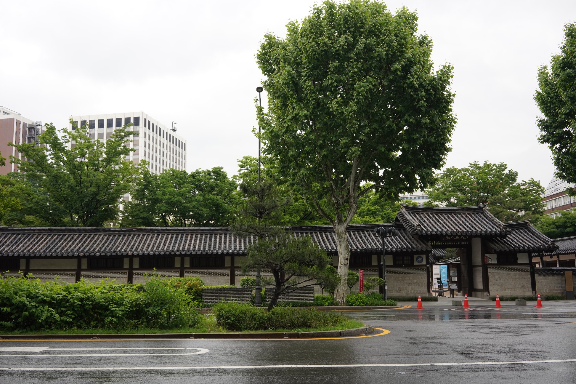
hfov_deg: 53.1
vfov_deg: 36.9
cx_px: 284
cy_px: 192
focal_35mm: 36
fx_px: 576
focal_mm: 35
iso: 800
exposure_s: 1/100
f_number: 11
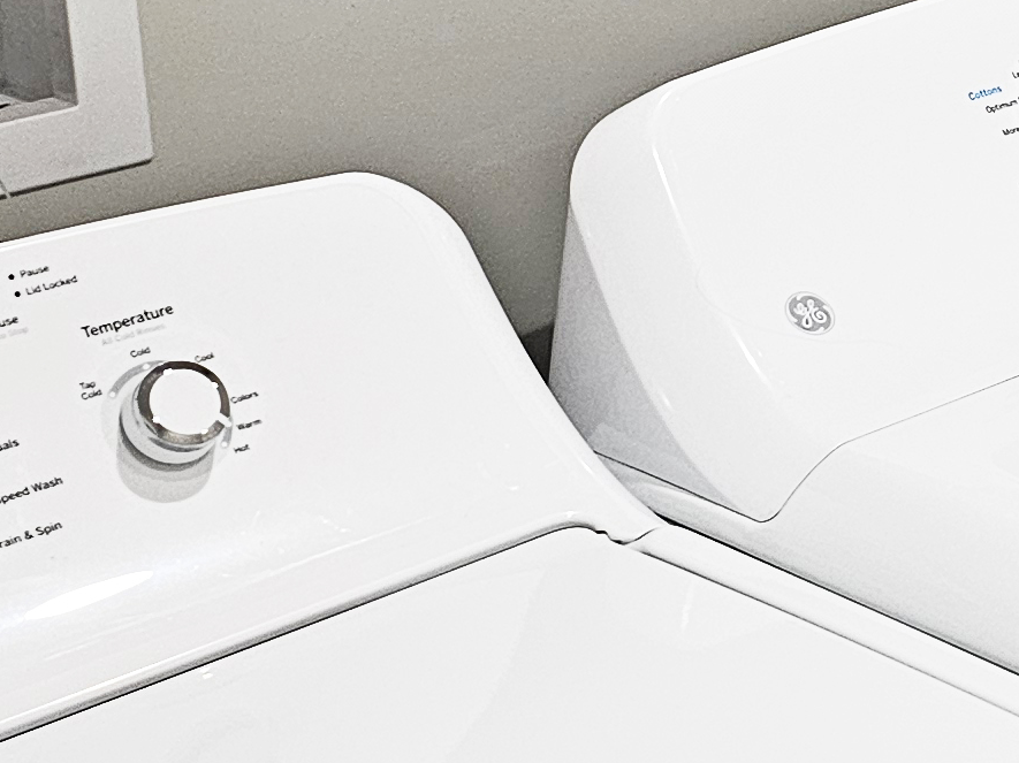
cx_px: 1155
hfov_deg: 18.1
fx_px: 3060
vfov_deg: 14.1
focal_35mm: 104
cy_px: 93
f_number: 1.7
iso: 320
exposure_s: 1/120
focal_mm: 6.3
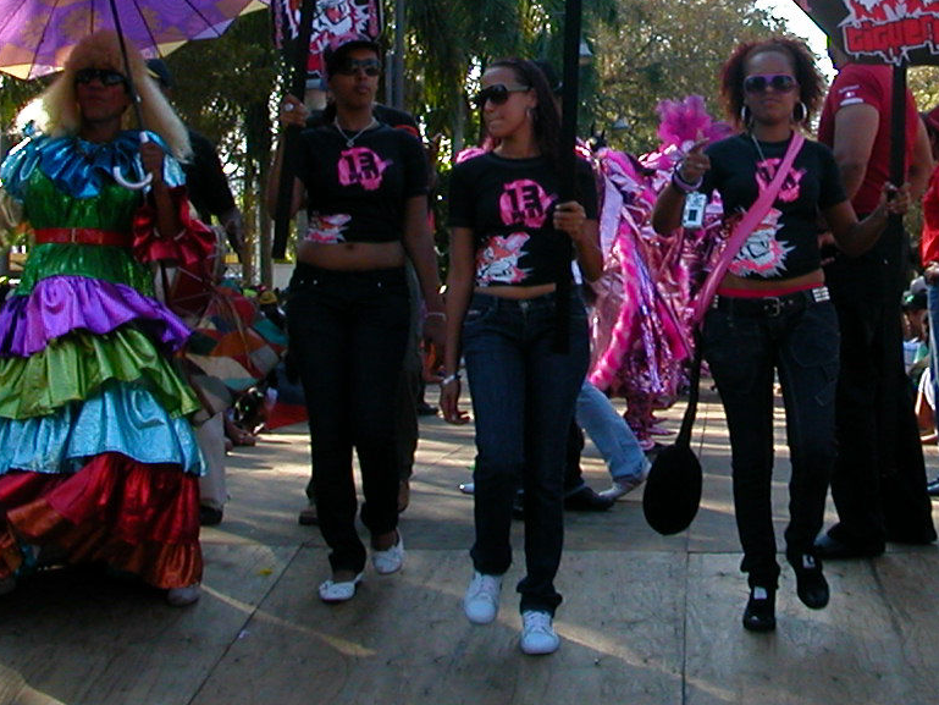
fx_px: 2089
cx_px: 709
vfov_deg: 18.8
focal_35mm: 77
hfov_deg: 25.0
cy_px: 79
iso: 100
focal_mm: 5.6
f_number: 4.5
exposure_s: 1/180
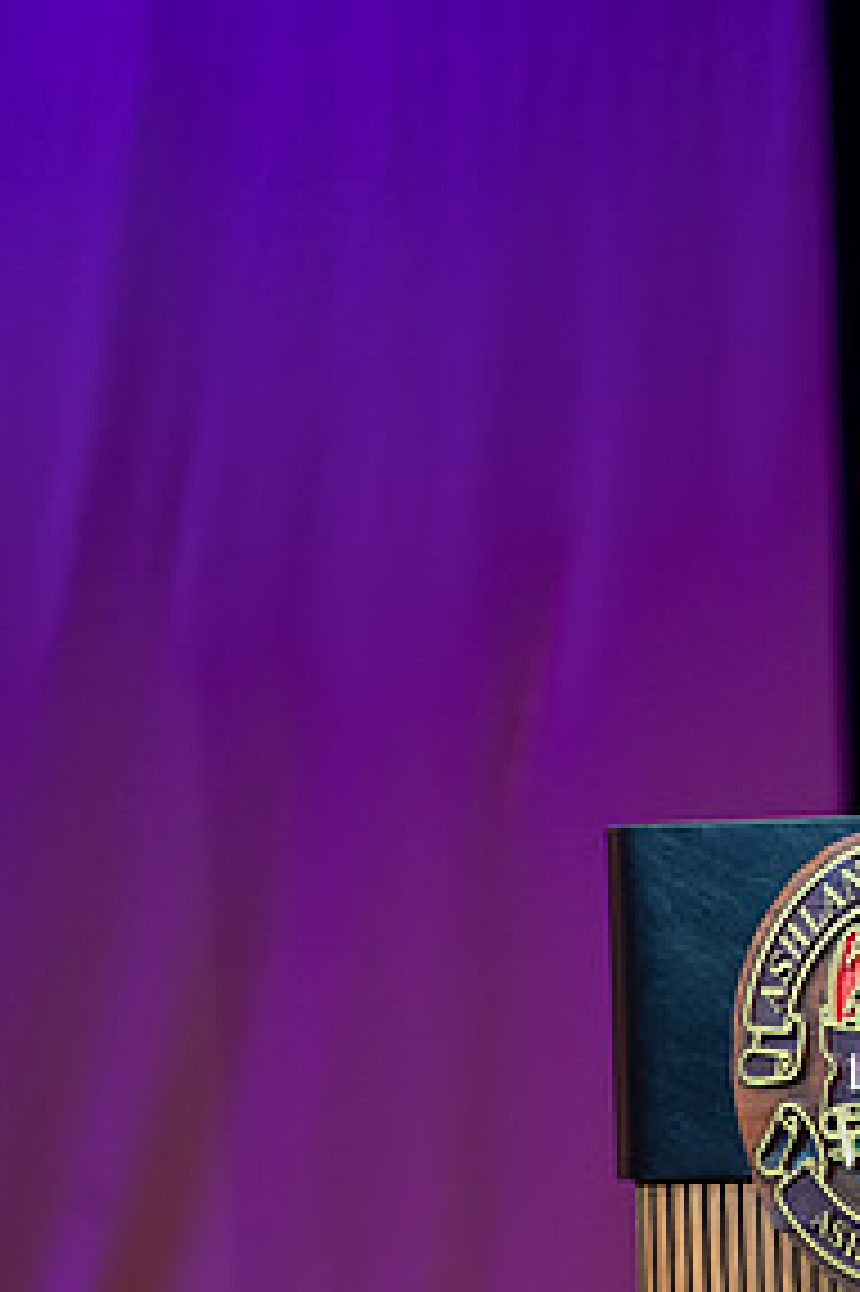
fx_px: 14493
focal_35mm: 404
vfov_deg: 5.1
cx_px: 1279
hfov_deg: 3.4
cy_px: 795
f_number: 3.2
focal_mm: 200
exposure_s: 1/160
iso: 1250
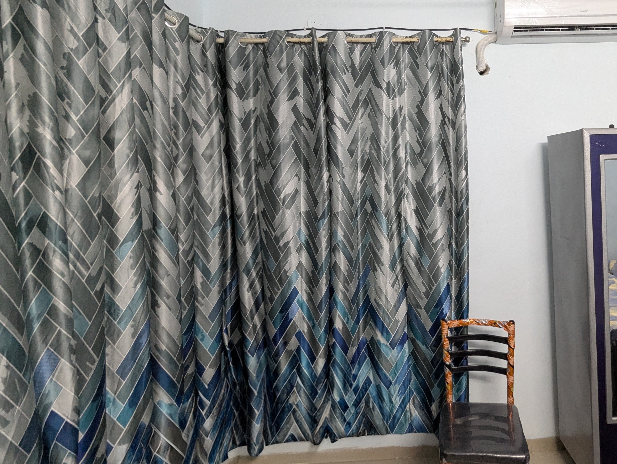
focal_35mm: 22
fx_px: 393
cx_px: 415
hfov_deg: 73.8
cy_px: 176
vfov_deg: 60.4
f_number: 2.2
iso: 625
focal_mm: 2.35
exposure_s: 1/50
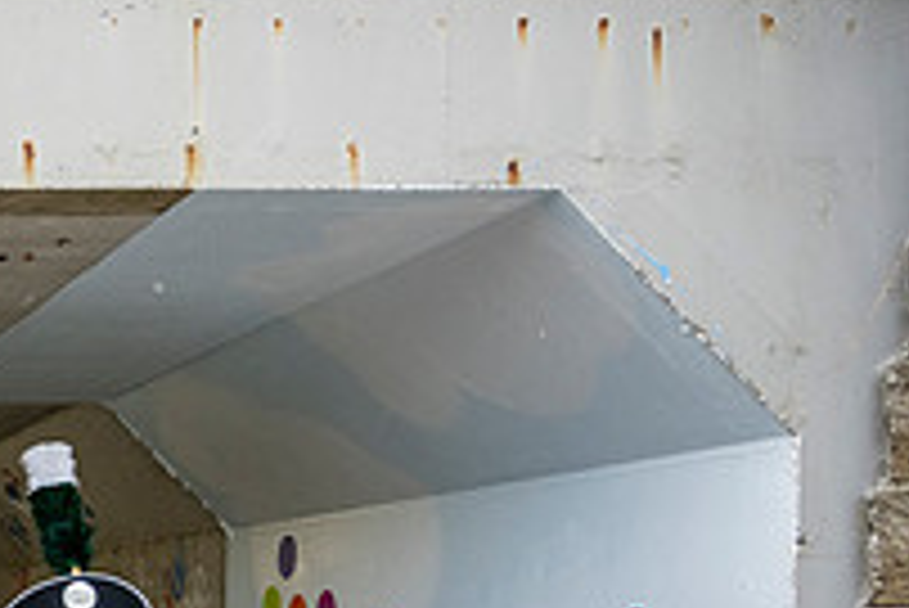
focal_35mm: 69
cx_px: -378
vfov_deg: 18.7
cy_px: 741
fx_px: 1743
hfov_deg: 24.2
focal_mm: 24
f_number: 4
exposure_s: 1/800
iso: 1600
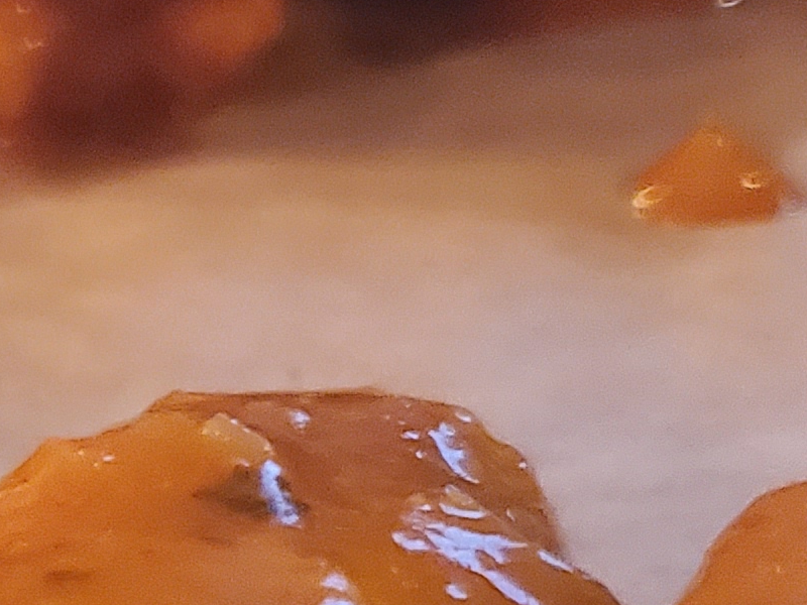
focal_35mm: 131
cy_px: 638
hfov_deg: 14.2
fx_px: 3054
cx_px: -360
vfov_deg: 11.2
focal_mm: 4.3
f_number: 1.5
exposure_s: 1/30
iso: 640
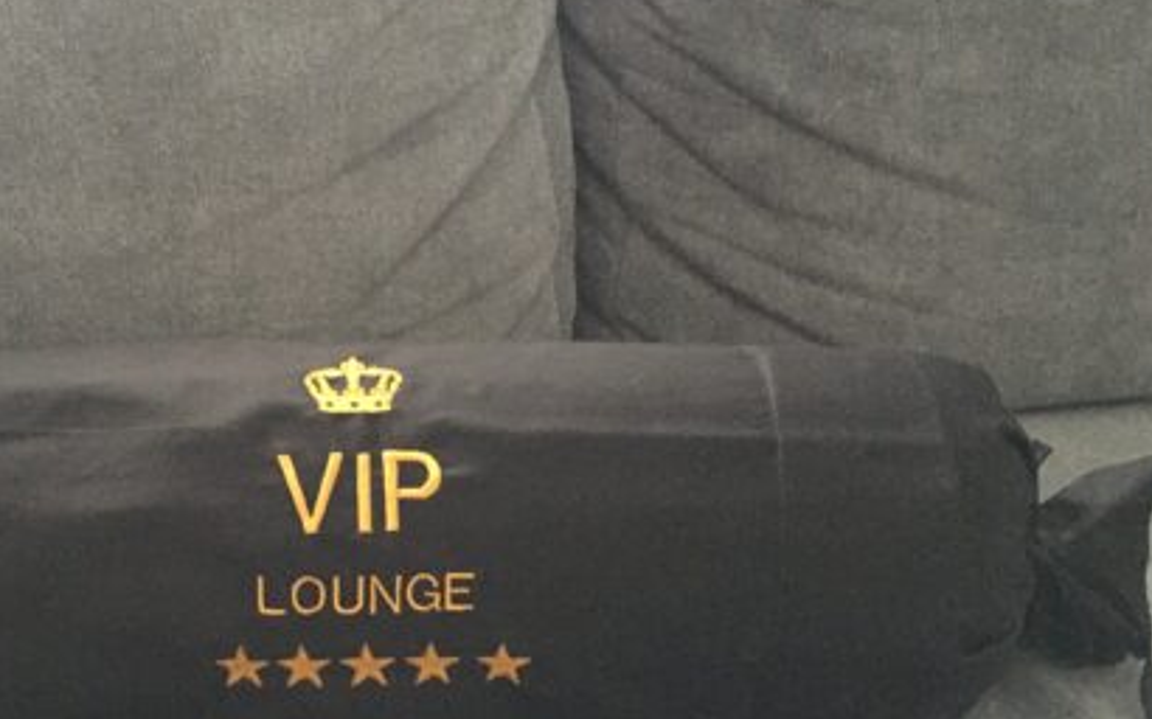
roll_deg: -1.7
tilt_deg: -32.9
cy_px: 503
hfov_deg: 43.6
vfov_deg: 28.3
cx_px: 362
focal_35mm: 45
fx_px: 1412
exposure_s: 1/17
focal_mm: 4.15
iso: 500
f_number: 2.2
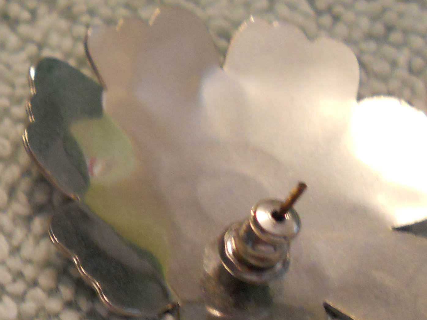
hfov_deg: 20.1
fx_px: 1135
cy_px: 175
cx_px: -74
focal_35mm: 92
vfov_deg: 16.1
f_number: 3.5
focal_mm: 5.8
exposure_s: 1/30
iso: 250
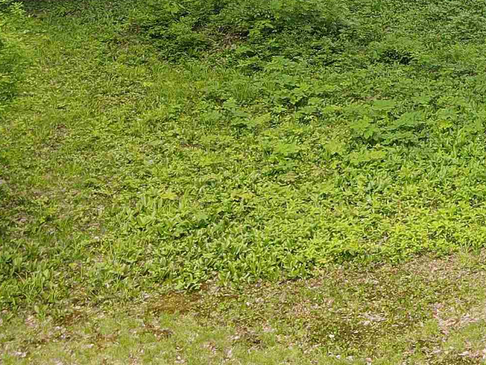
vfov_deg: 18.4
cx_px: 690
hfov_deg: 22.3
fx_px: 1053
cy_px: -102
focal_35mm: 75
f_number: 2.8
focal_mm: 4.5
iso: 100
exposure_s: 1/100
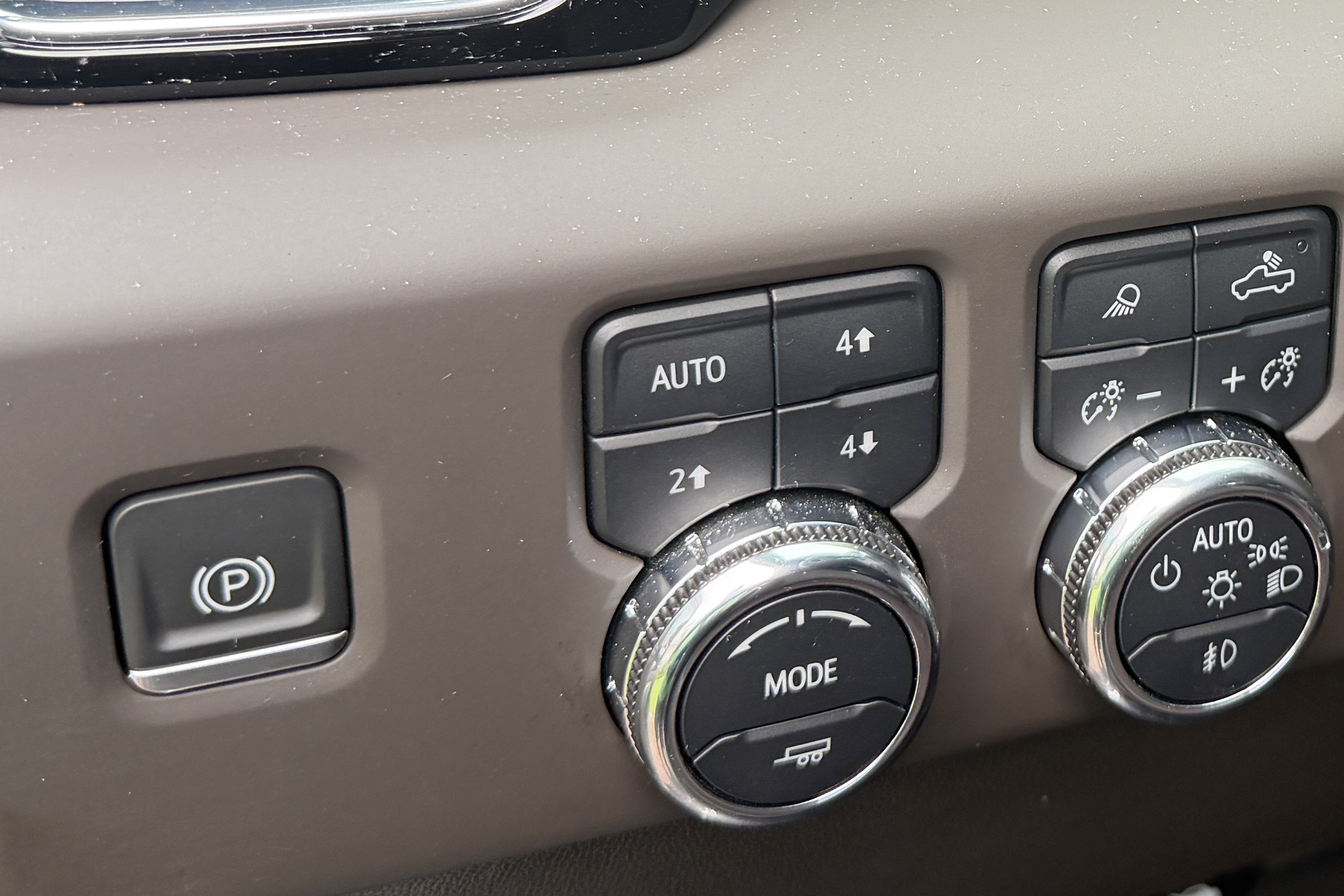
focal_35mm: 57
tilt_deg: -21.2
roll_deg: -4.5
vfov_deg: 22.9
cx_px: 1139
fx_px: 2128
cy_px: 23
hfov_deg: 33.7
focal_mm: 6.76
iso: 125
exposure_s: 1/208
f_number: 1.78
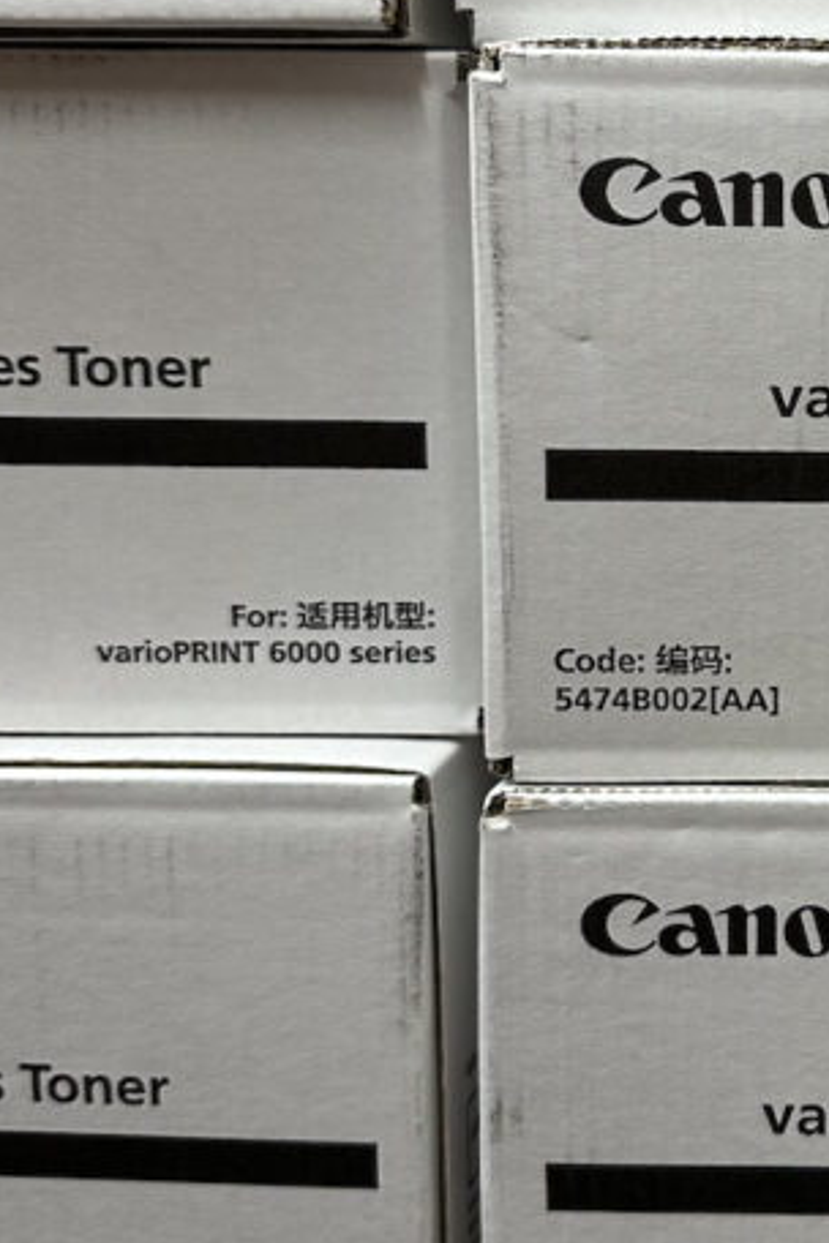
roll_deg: -0.1
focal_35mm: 56
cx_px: 974
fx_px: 1934
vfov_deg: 35.5
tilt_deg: -9.3
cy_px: 482
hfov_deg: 22.4
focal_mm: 6.86
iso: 200
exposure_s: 1/120
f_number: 1.78
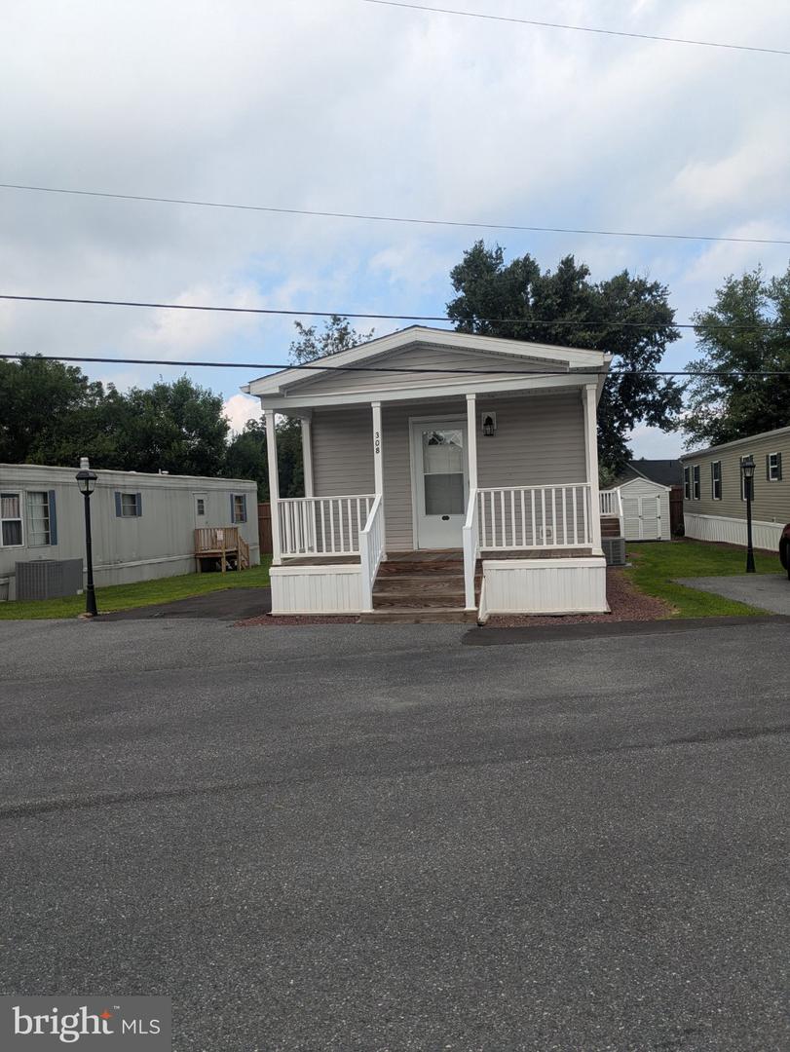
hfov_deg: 54.9
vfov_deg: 69.4
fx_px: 760
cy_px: 526
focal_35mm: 25
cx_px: 395
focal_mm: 5.43
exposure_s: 1/1247
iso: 50
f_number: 1.89
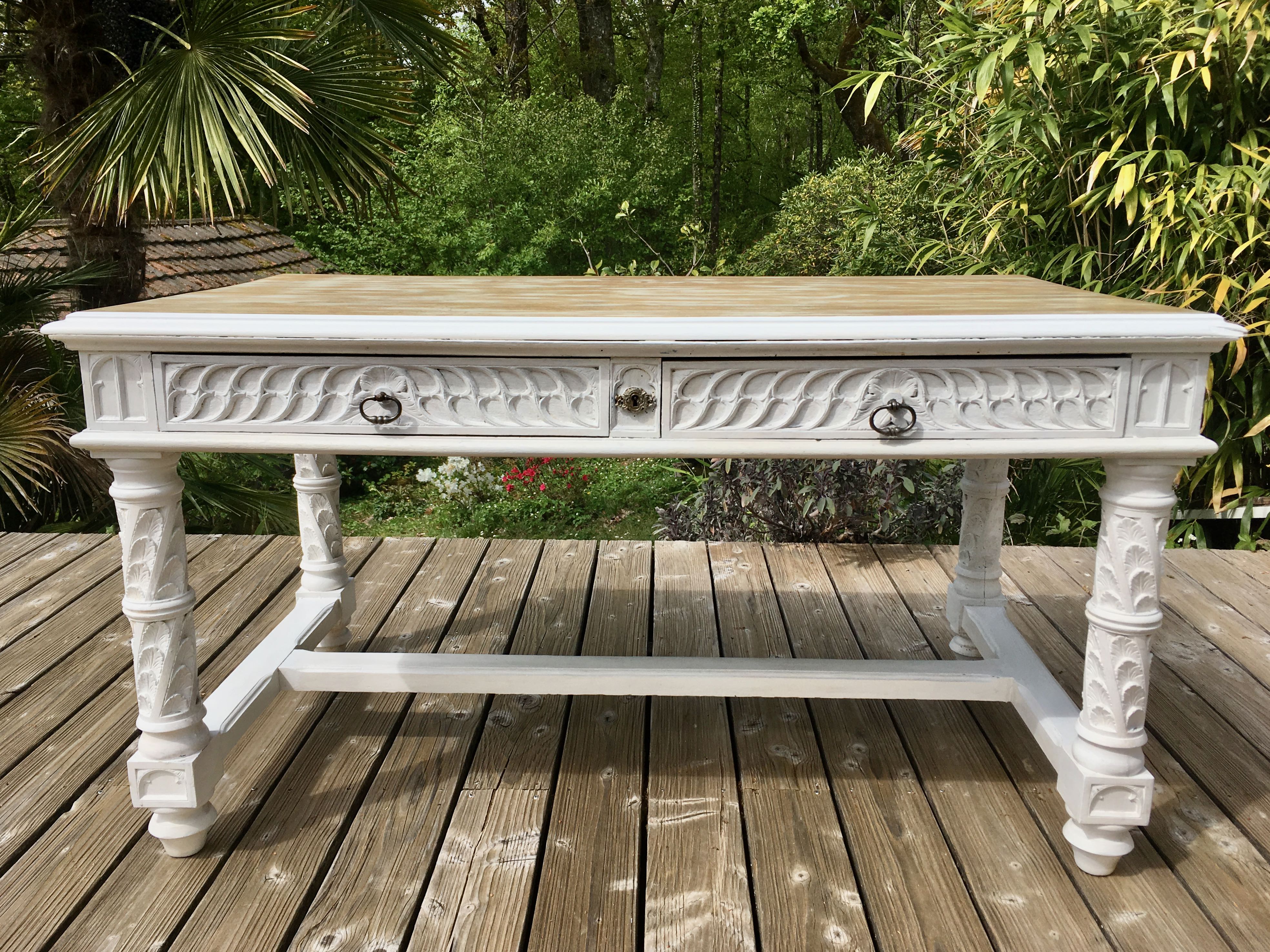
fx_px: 1064
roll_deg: +0.9
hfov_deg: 61.7
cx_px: 635
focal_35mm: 29
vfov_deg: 48.2
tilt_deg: -15.2
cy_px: 476
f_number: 2.2
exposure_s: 1/2198
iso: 25
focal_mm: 4.15
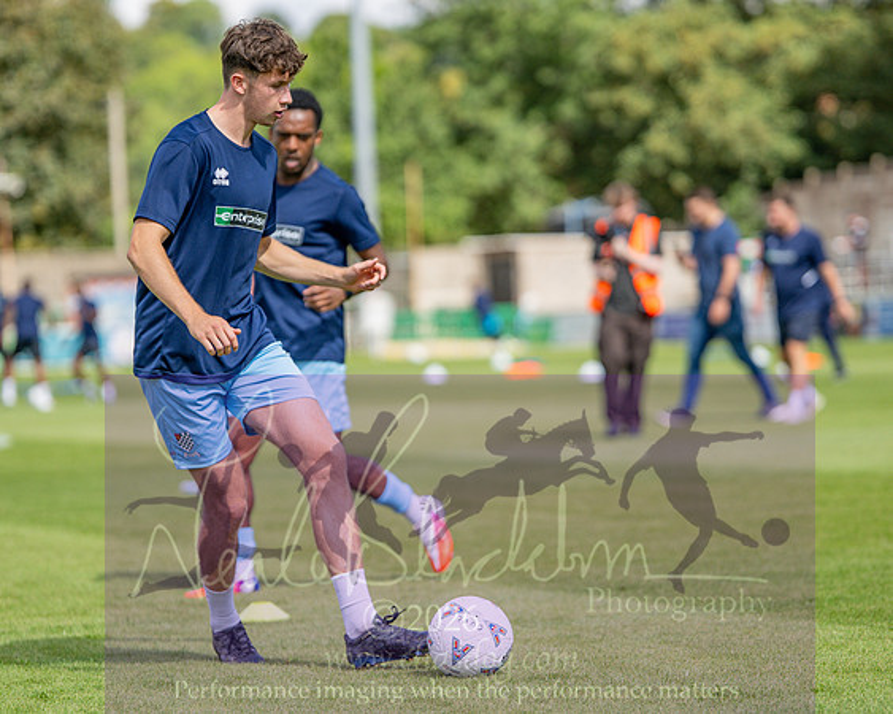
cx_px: 421
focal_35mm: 143
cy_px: 357
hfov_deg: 13.5
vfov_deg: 10.8
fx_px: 3780
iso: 140
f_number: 1.6
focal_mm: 85
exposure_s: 1/6400
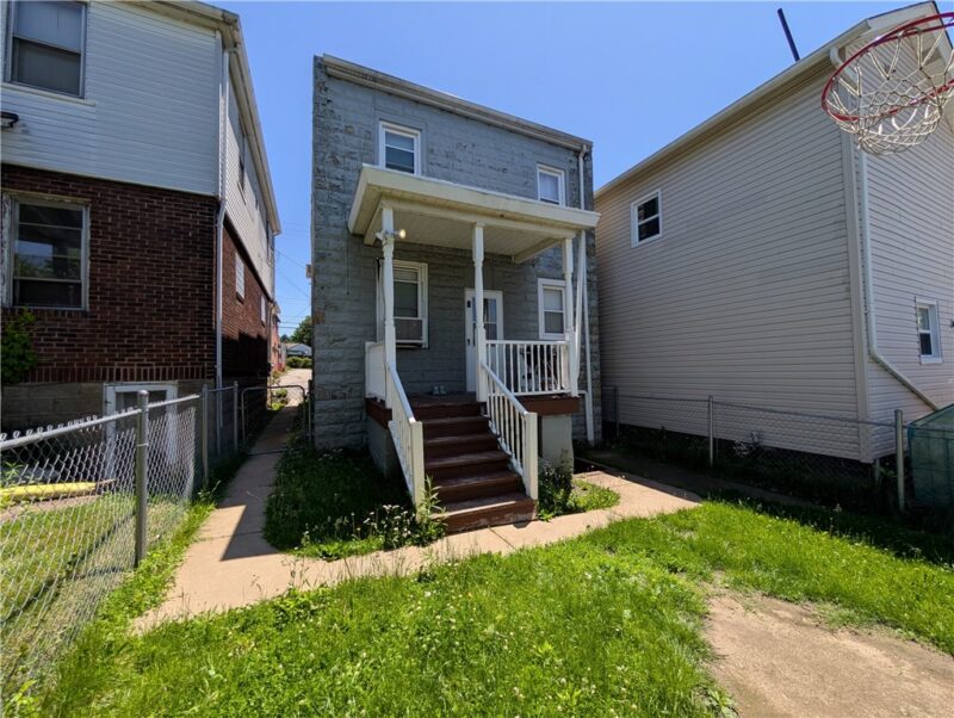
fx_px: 331
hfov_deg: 110.5
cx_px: 477
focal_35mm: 12
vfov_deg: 94.6
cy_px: 359
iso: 55
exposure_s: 1/2016
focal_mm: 2.02
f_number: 1.7
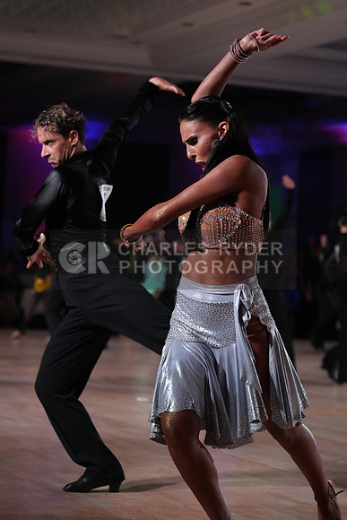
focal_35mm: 104
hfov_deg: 13.2
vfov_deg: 19.6
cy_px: 260
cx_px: 174
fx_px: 1503
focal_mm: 104
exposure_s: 1/500
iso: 3200
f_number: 4
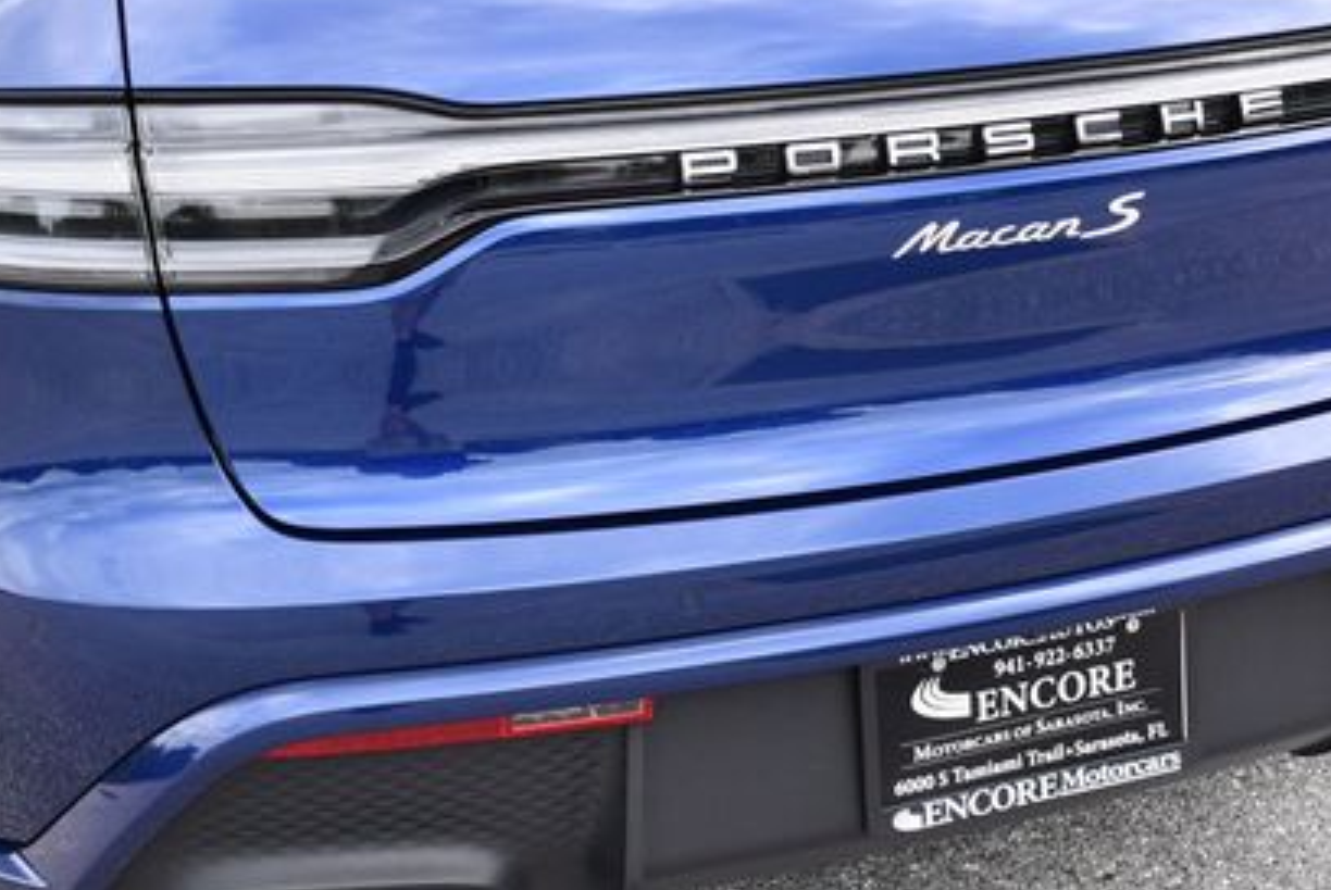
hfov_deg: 29.1
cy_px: 346
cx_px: 809
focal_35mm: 69
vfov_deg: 19.8
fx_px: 2554
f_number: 5.6
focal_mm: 22
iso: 320
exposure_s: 1/250
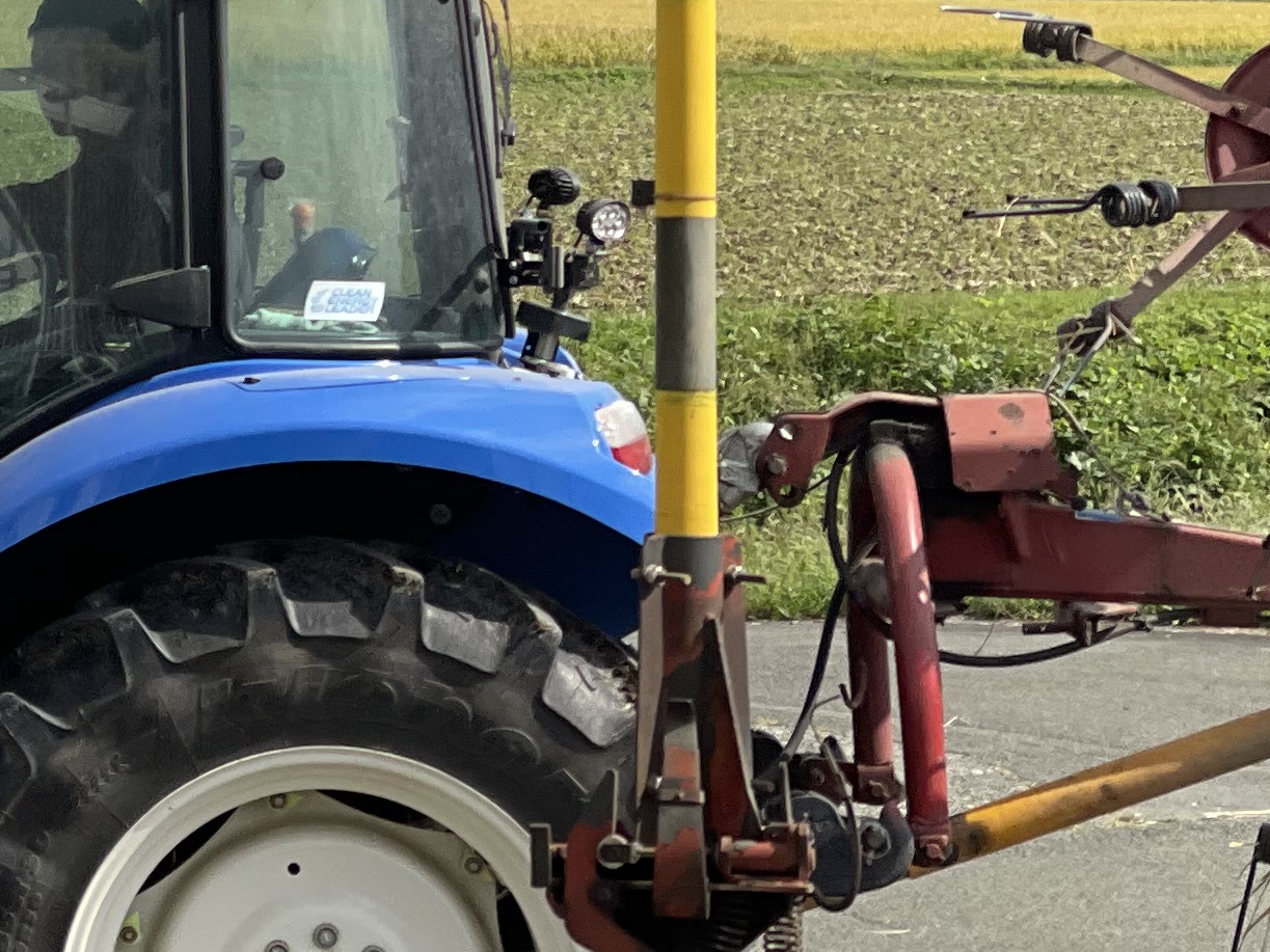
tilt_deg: -1.2
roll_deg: +0.7
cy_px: -51
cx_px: -501
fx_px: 7740
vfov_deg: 7.0
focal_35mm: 211
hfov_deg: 9.2
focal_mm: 7.5
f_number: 2.2
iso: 32
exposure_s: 1/1292
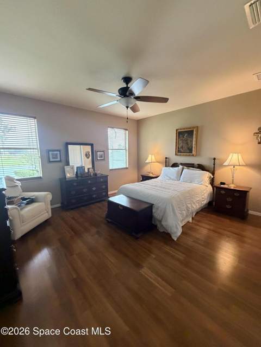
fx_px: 141
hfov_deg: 85.7
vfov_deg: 102.1
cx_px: 130
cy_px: 174
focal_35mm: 14
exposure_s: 1/60
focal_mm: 2.22
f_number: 2.2
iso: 640
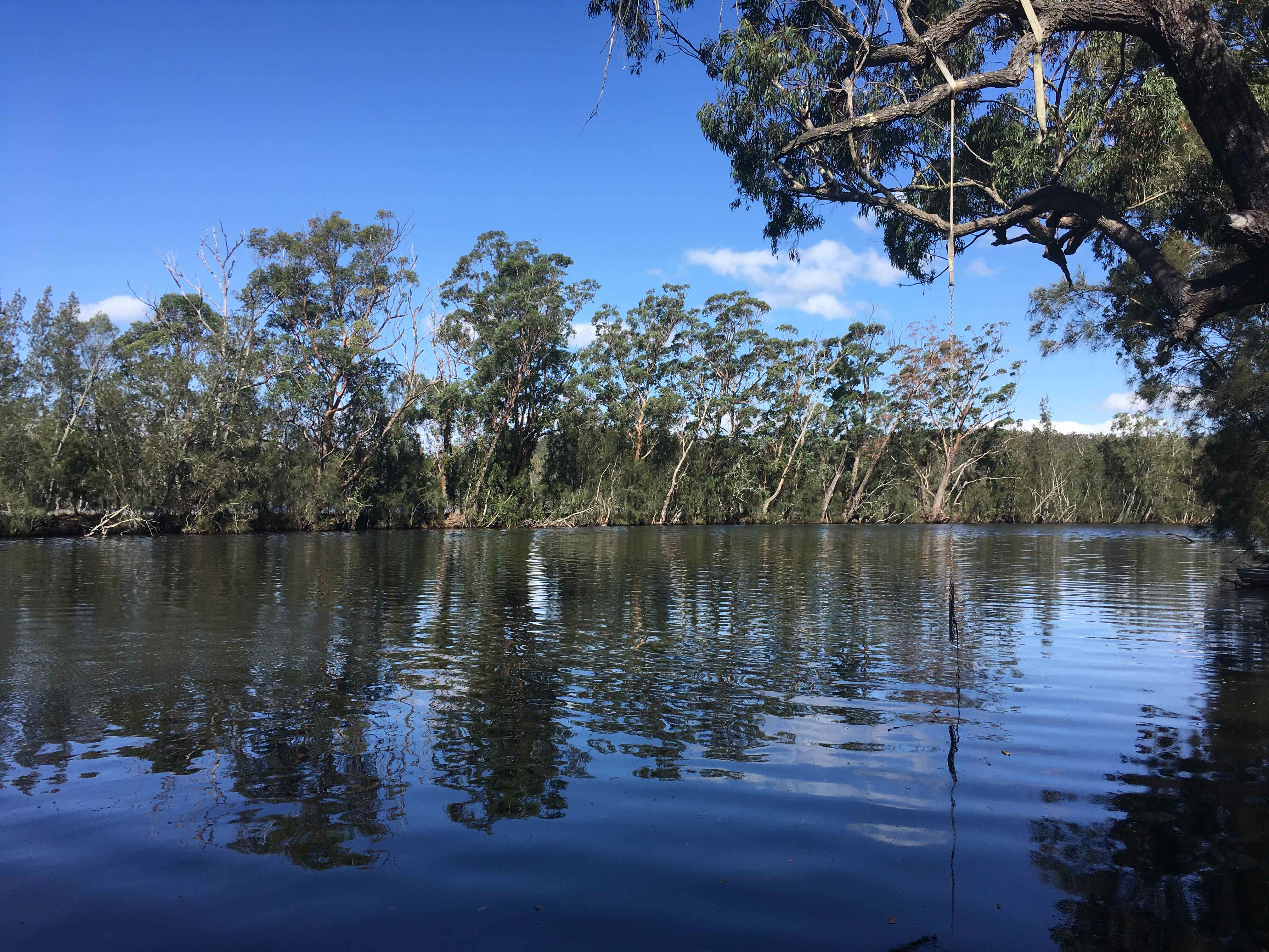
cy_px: 476
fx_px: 1063
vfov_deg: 48.2
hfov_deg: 61.7
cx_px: 634
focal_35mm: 29
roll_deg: -0.1
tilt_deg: -0.5
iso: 25
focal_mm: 4.15
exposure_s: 1/1202
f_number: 2.2
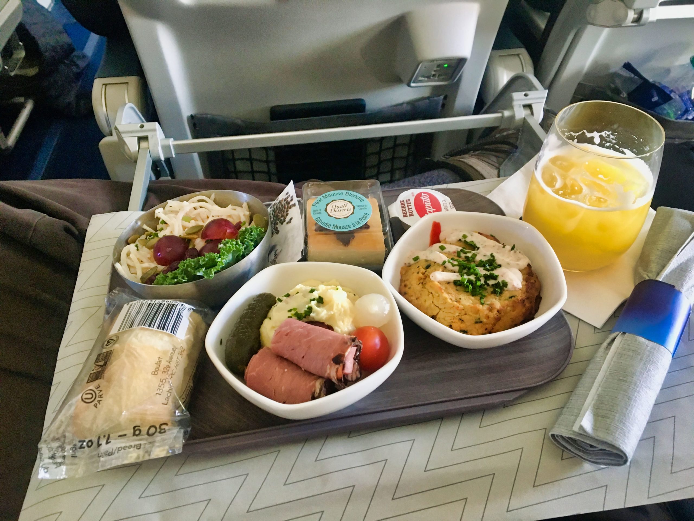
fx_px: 581
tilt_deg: -41.3
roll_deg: +2.4
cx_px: 347
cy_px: 260
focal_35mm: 29
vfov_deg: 48.2
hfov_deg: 61.7
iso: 200
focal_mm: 4.15
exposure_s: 1/30
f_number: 2.2
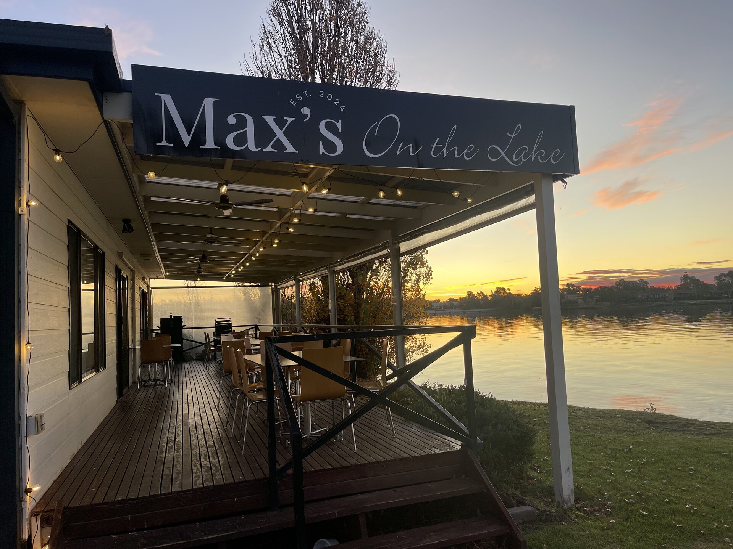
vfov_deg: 54.9
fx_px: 529
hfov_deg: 69.4
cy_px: 274
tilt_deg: +2.8
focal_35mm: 25
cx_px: 366
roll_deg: +2.3
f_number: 1.6
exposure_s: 1/121
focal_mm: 5.1
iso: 50
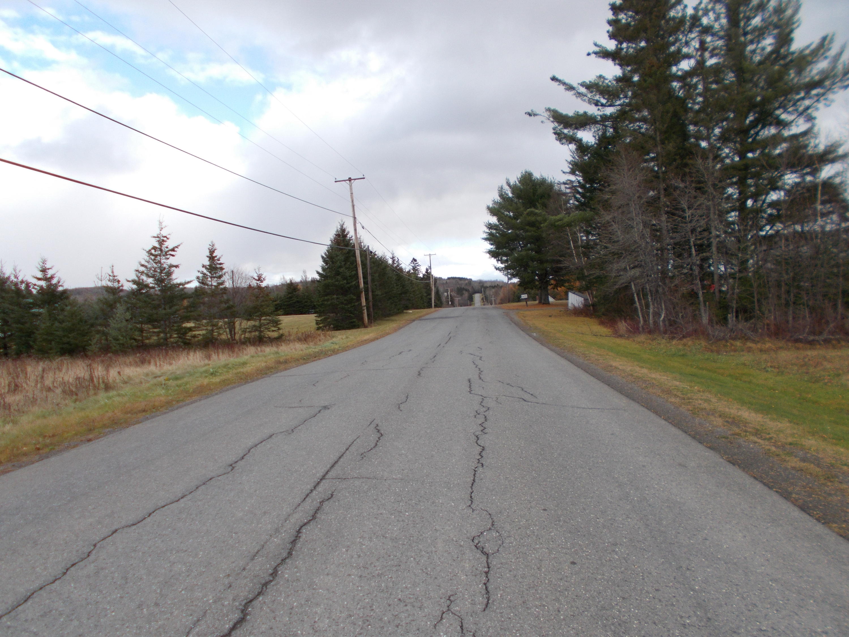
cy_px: 318
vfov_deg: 53.1
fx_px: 638
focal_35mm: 26
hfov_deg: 67.3
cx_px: 424
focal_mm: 4.6
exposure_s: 1/320
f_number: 3.2
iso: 80
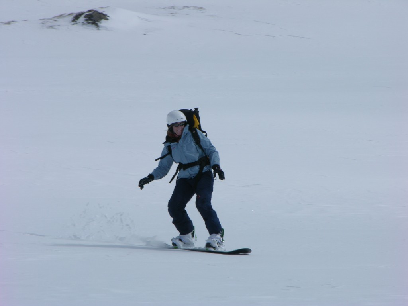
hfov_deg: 7.1
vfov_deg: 5.3
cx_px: 204
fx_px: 3300
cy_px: 153
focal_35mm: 280
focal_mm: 71.2
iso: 50
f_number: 7.4
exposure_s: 1/491
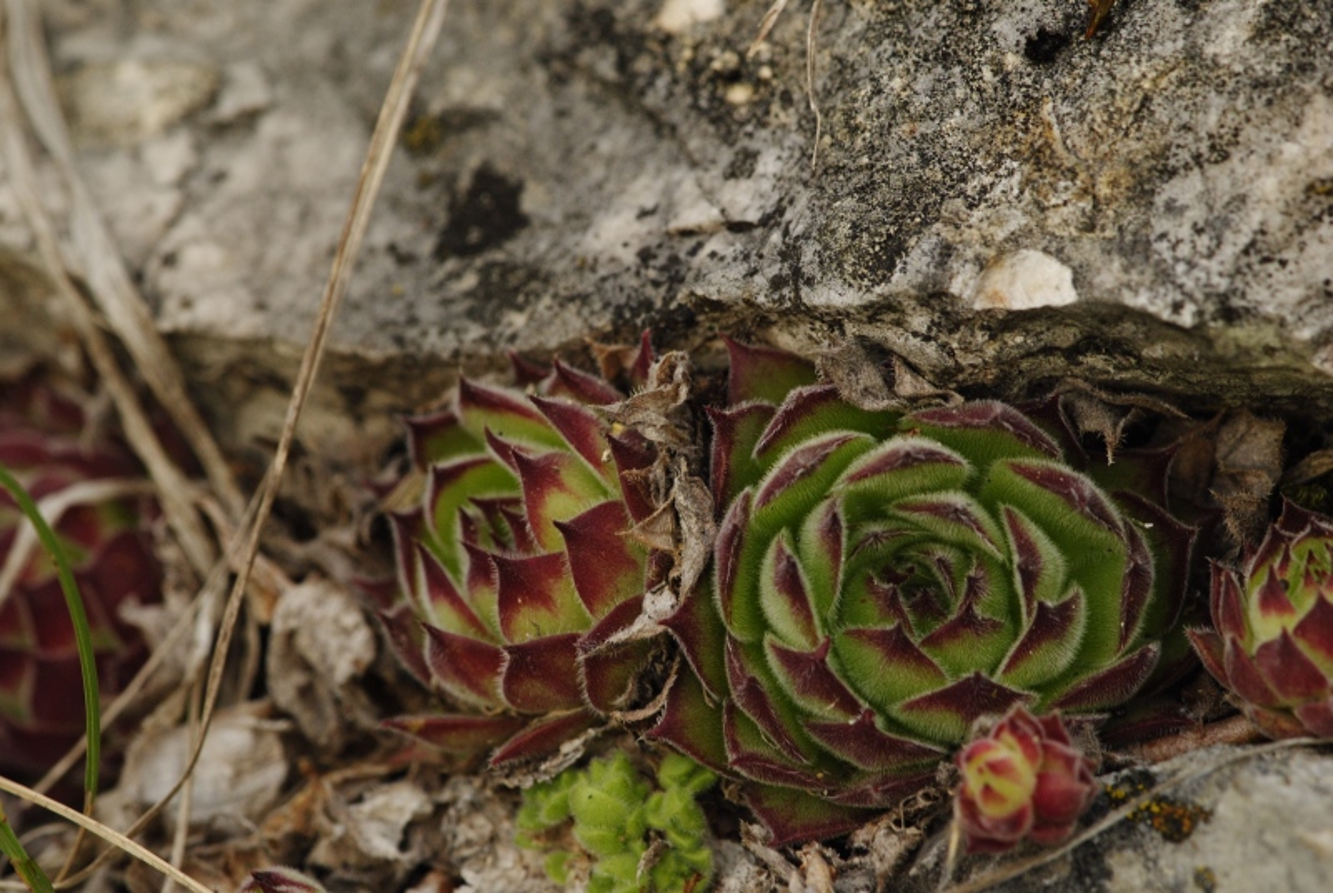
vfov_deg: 10.8
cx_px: 666
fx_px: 4728
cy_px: 446
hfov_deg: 16.0
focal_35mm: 128
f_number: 7.1
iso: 400
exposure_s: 1/160
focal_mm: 85
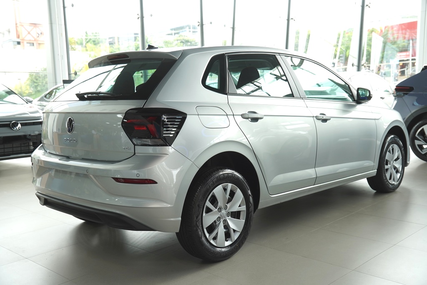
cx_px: 214
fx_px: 445
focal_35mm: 38
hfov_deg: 51.3
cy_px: 142
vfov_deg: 35.5
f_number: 4
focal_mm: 25
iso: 125
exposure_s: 1/60
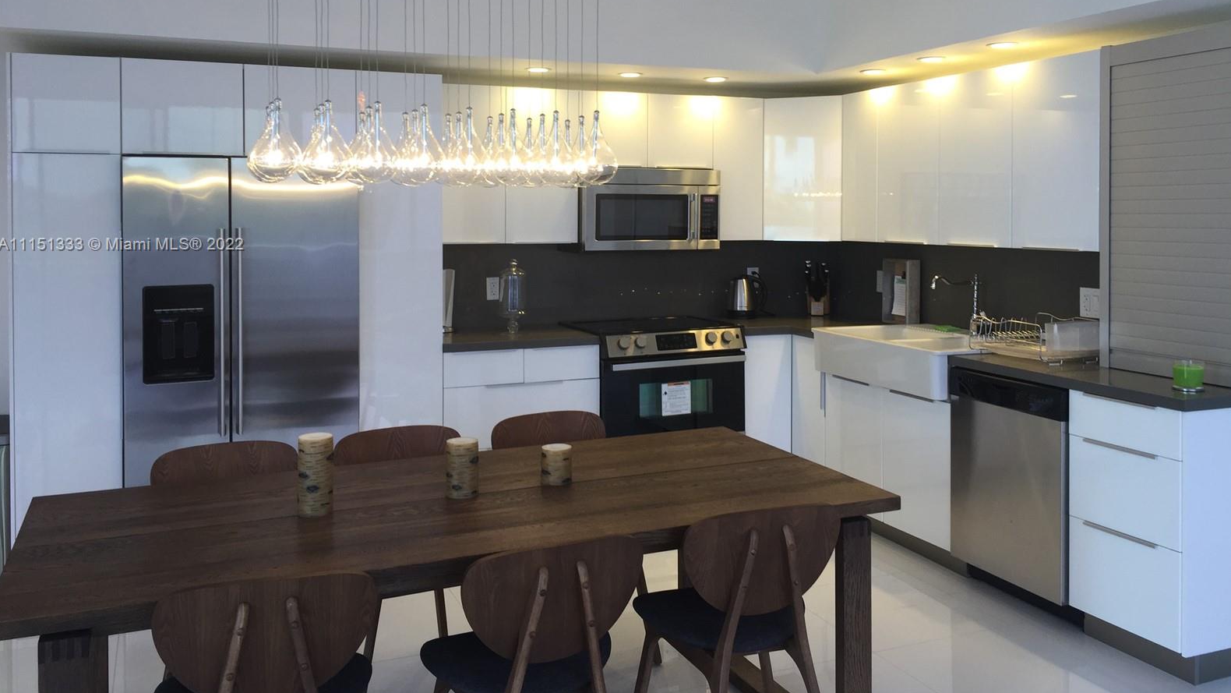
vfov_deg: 36.4
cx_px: 618
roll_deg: -0.1
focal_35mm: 32
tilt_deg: -0.5
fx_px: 1045
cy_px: 246
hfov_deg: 61.0
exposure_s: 1/50
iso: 32
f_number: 2.2
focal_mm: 4.15
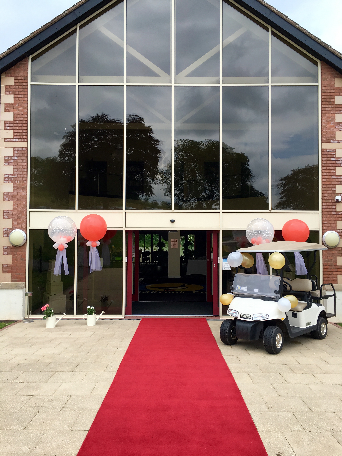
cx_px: 171
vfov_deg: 61.7
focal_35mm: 29
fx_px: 382
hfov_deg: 48.2
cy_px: 228
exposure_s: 1/591
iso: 25
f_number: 2.2
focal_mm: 4.15
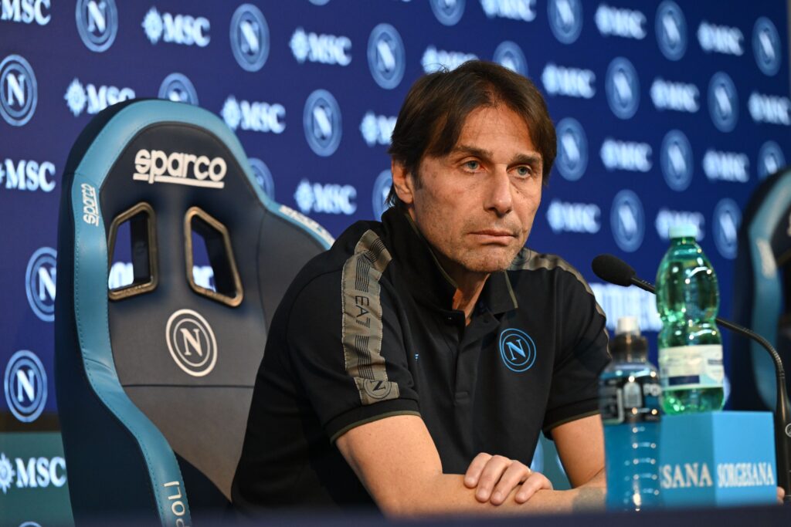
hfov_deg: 12.8
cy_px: 264
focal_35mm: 160
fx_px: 3516
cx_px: 396
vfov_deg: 8.6
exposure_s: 1/250
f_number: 4
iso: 3200
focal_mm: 160
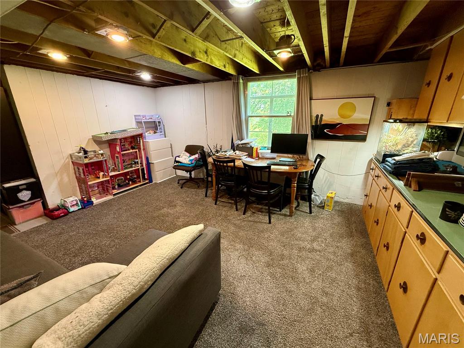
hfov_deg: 102.1
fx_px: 188
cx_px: 232
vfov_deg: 85.7
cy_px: 174
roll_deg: +0.6
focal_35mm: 14
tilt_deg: -17.2
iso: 400
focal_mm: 2.22
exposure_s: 1/59
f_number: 2.2
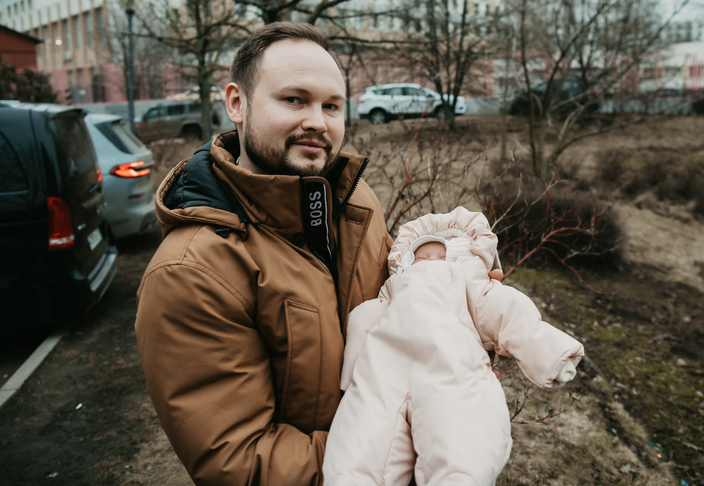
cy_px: 197
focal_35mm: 34
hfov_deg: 55.0
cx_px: 377
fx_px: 675
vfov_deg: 39.4
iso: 160
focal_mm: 28
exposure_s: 1/160
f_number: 3.5
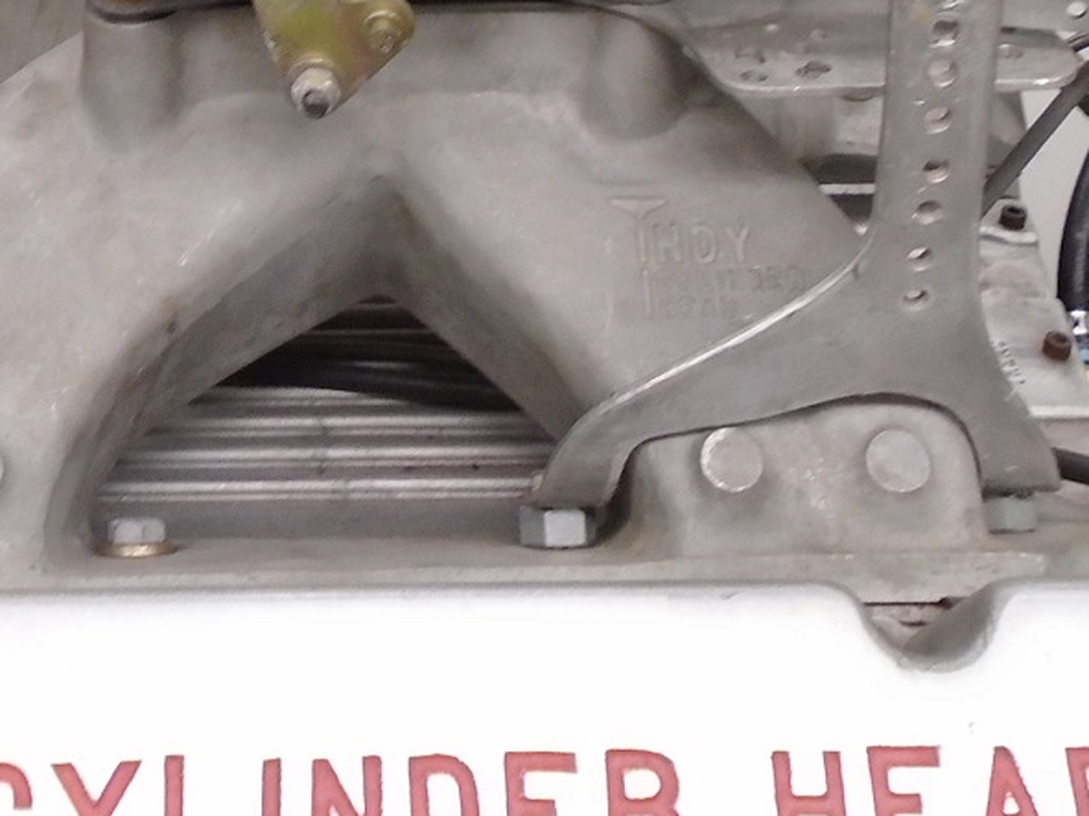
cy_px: -143
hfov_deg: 29.1
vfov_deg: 20.9
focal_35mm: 66
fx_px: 2076
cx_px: 317
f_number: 3.2
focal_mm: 4.6
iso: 200
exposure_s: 1/30
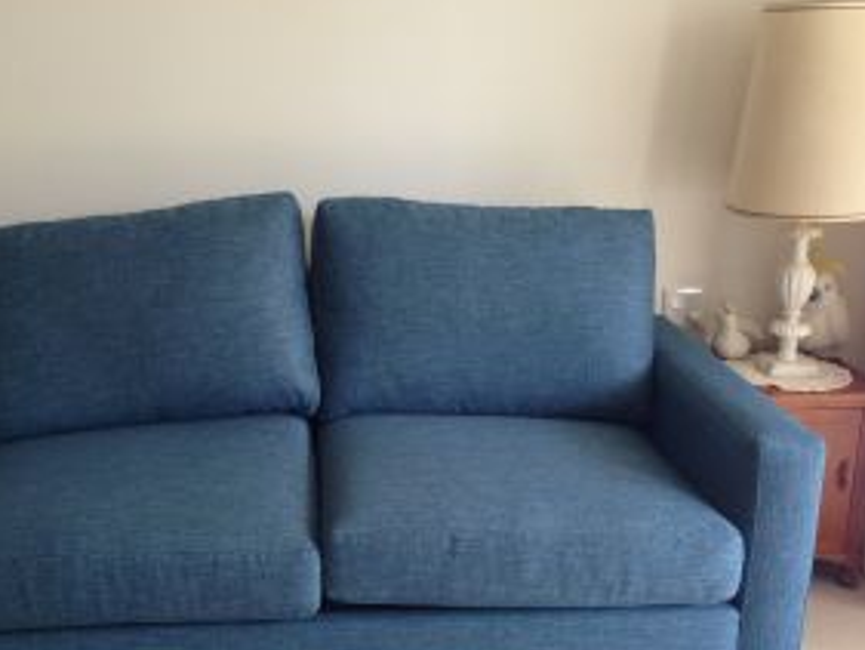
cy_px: 376
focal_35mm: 47
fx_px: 1175
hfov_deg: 40.3
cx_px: 357
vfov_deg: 30.9
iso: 50
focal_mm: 4.13
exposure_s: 1/40
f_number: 2.4
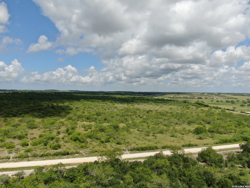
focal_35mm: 25
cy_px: 94
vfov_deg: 54.9
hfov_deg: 69.4
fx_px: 181
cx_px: 125
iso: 100
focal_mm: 4.48
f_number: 2.8
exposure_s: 1/2000
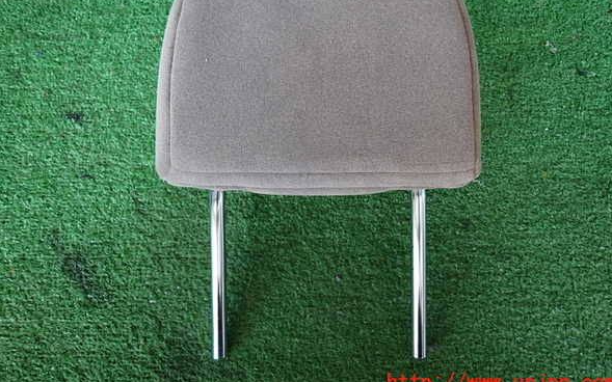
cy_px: 163
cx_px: 310
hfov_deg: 68.4
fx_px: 450
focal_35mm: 27
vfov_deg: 45.9
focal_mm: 4.5
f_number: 2
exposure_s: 1/60
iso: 200
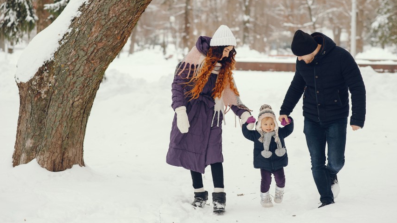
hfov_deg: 22.7
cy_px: 96
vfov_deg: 12.9
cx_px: 208
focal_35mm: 94
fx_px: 989
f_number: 3.5
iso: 320
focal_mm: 85
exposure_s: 1/500
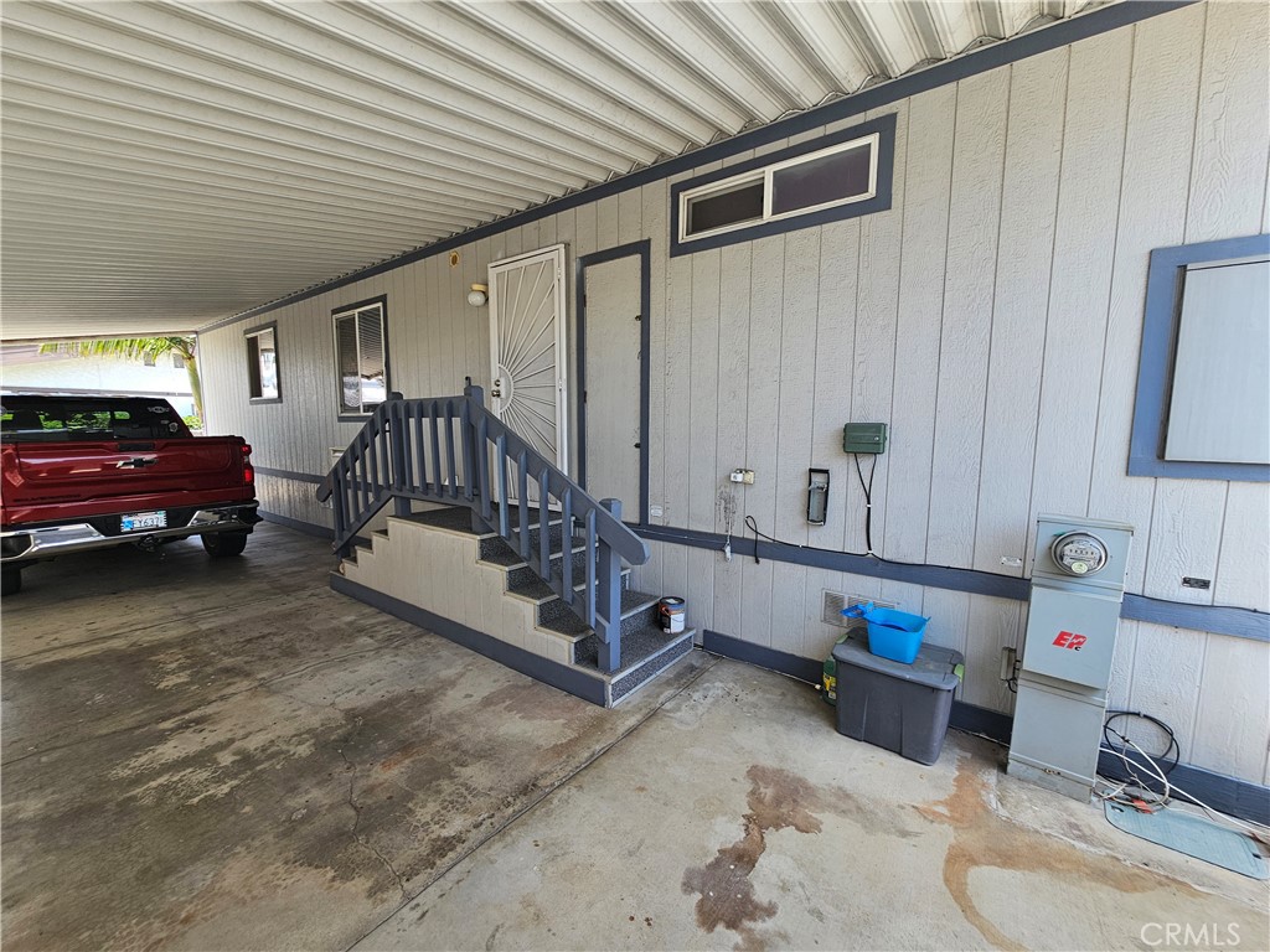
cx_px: 635
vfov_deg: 89.9
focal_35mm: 13
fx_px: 477
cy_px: 476
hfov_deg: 106.2
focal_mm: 2.2
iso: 50
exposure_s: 1/171
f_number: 2.2
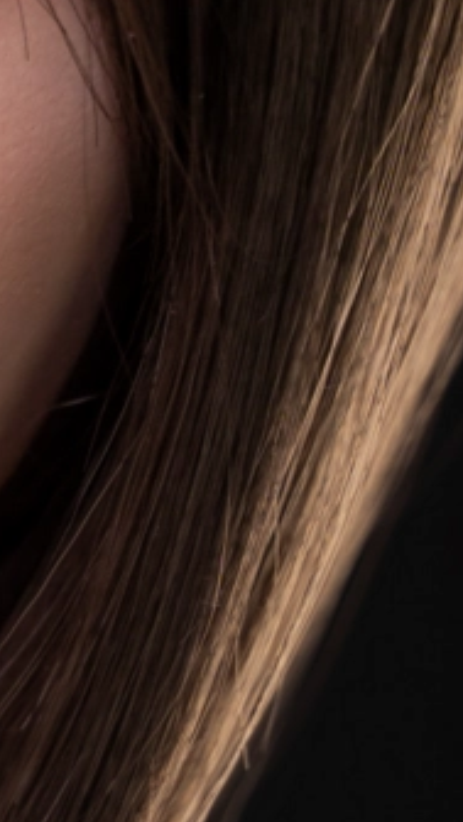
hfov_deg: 3.2
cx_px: -966
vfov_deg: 5.7
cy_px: 1096
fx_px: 8185
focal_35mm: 375
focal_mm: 65
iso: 50
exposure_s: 1/125
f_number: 4.5
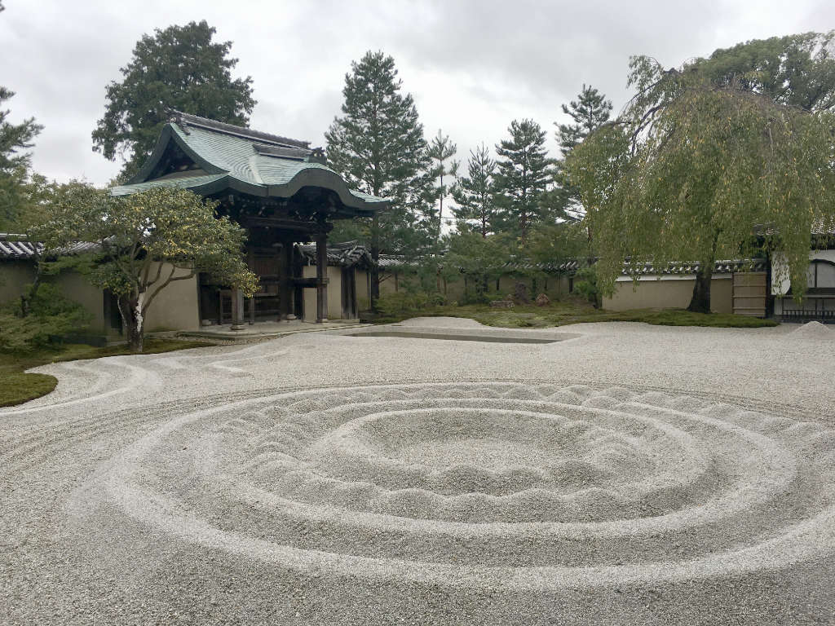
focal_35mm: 29
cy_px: 313
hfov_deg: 61.7
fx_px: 700
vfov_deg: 48.2
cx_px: 418
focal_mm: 4.2
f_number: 2.2
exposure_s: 1/641
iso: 25
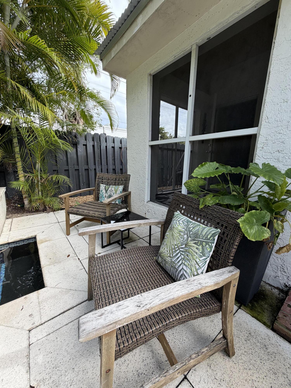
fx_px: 157
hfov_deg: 85.7
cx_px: 146
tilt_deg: -11.3
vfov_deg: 102.1
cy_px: 194
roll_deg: -1.5
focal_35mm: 14
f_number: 2.2
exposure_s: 1/502
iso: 64
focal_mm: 2.22
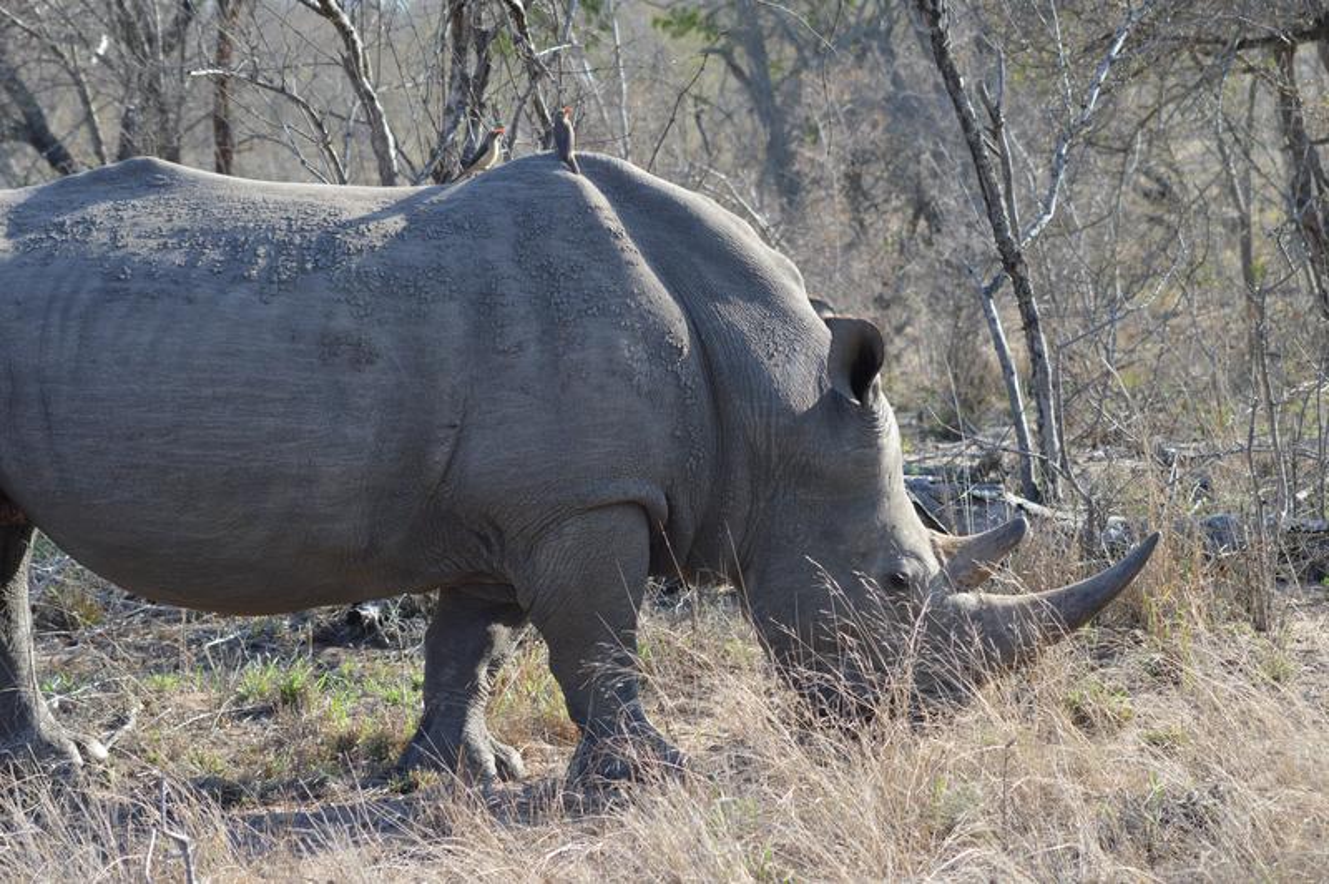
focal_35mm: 129
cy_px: 442
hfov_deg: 15.9
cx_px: 664
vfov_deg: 10.6
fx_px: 4758
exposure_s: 1/500
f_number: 5.6
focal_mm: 86
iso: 360
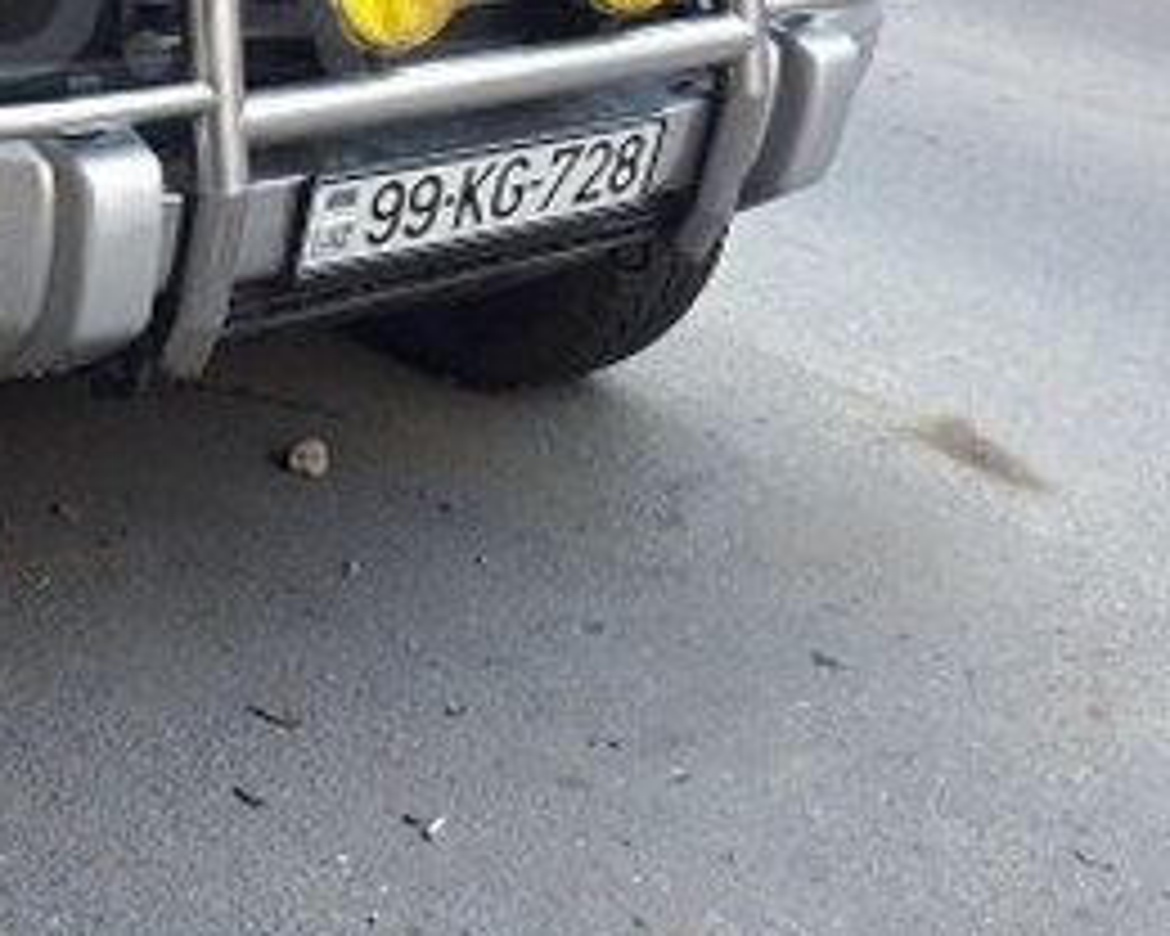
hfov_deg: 26.1
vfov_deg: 21.9
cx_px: -117
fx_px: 2320
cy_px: -16
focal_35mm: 67
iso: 64
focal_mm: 3.6
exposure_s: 1/33
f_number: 1.9
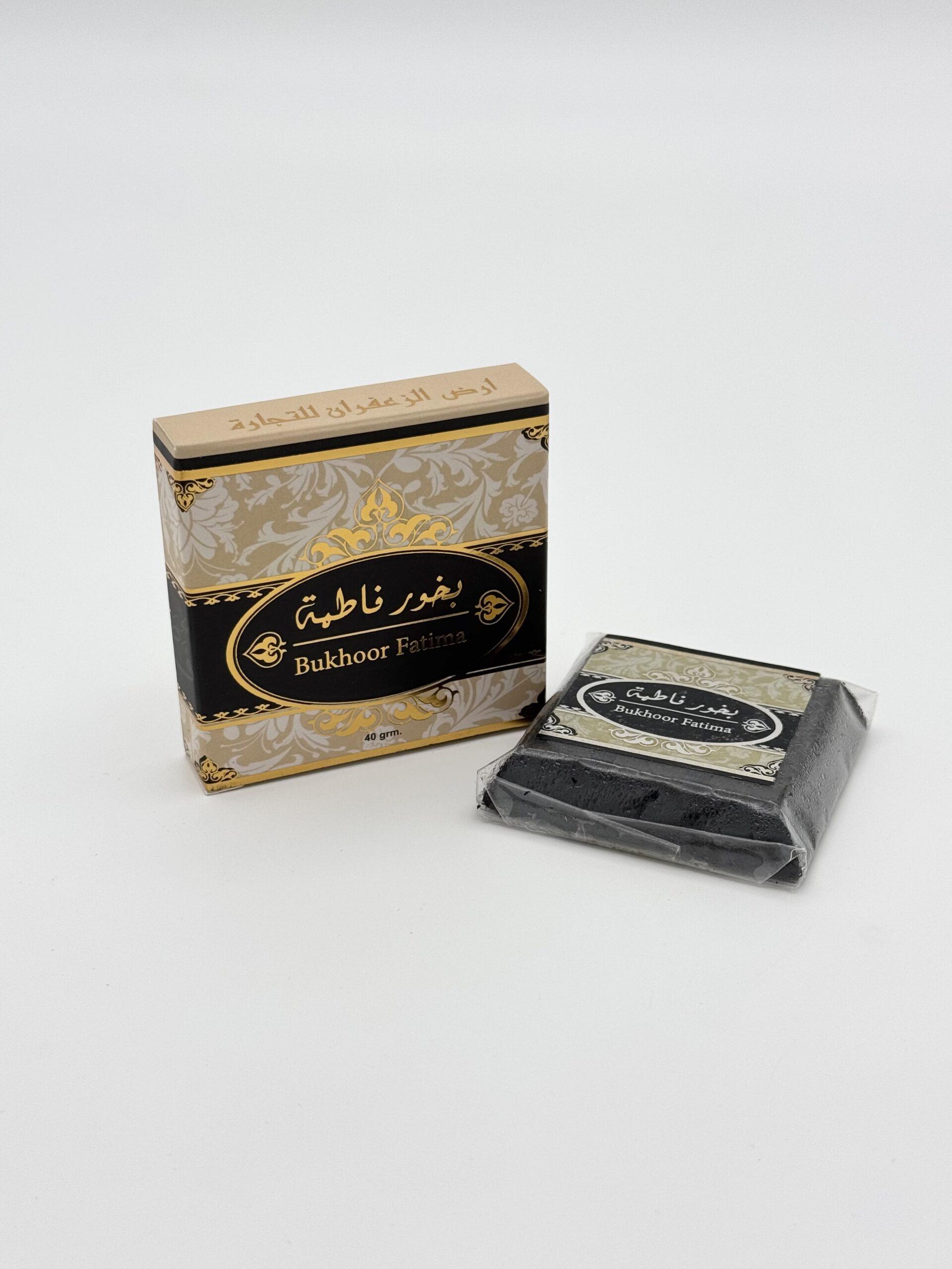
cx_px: 476
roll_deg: -0.6
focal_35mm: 48
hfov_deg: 30.3
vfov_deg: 39.7
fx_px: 1760
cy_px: 634
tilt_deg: -29.0
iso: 64
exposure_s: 1/723
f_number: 1.78
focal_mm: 6.76
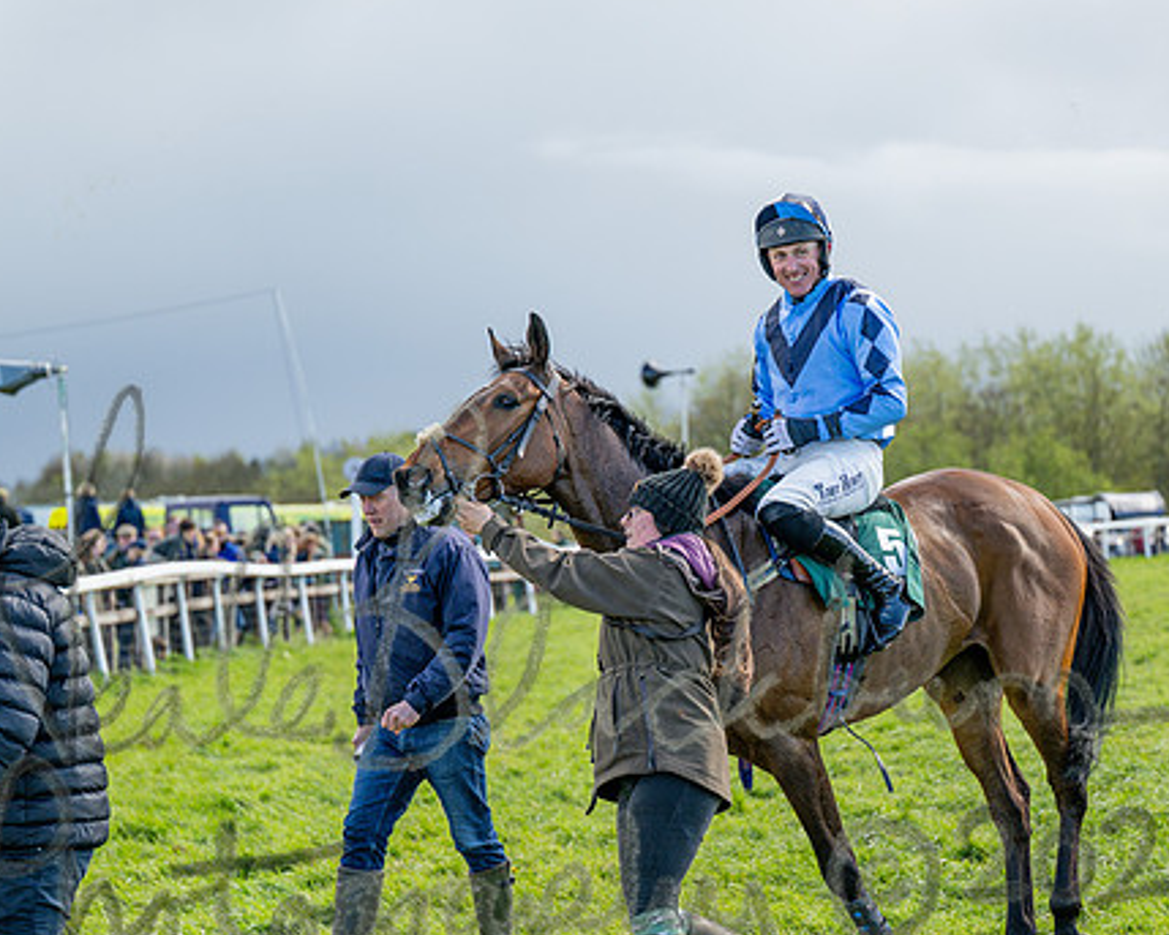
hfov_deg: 18.3
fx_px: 3632
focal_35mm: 105
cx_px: 644
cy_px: 592
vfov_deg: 14.6
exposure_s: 1/1600
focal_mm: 71
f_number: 2.8
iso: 400
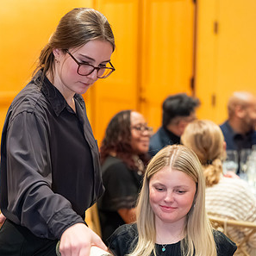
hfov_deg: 15.6
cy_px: 146
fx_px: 937
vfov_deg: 15.6
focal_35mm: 112
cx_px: 128
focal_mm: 87
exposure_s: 1/125
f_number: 3.2
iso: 10000
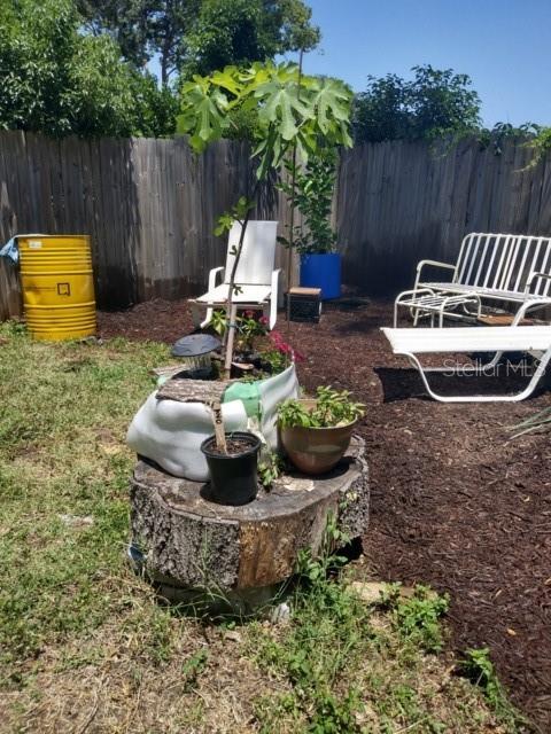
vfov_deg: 81.7
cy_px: 367
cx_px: 276
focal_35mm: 20
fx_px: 424
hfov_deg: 66.0
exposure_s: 1/1291
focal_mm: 3.54
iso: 100
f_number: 2
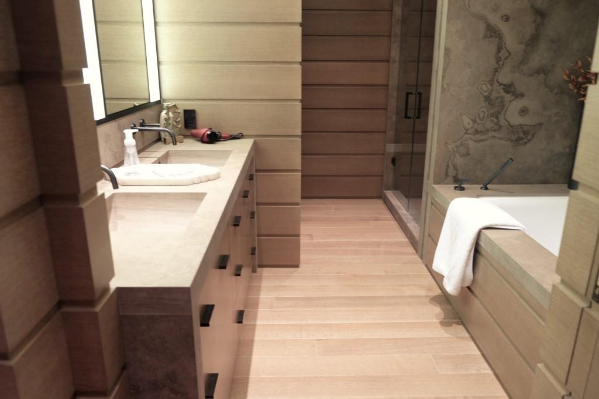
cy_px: 200
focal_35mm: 27
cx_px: 300
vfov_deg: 47.9
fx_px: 449
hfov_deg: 67.4
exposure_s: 1/34
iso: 800
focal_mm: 18
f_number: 2.8
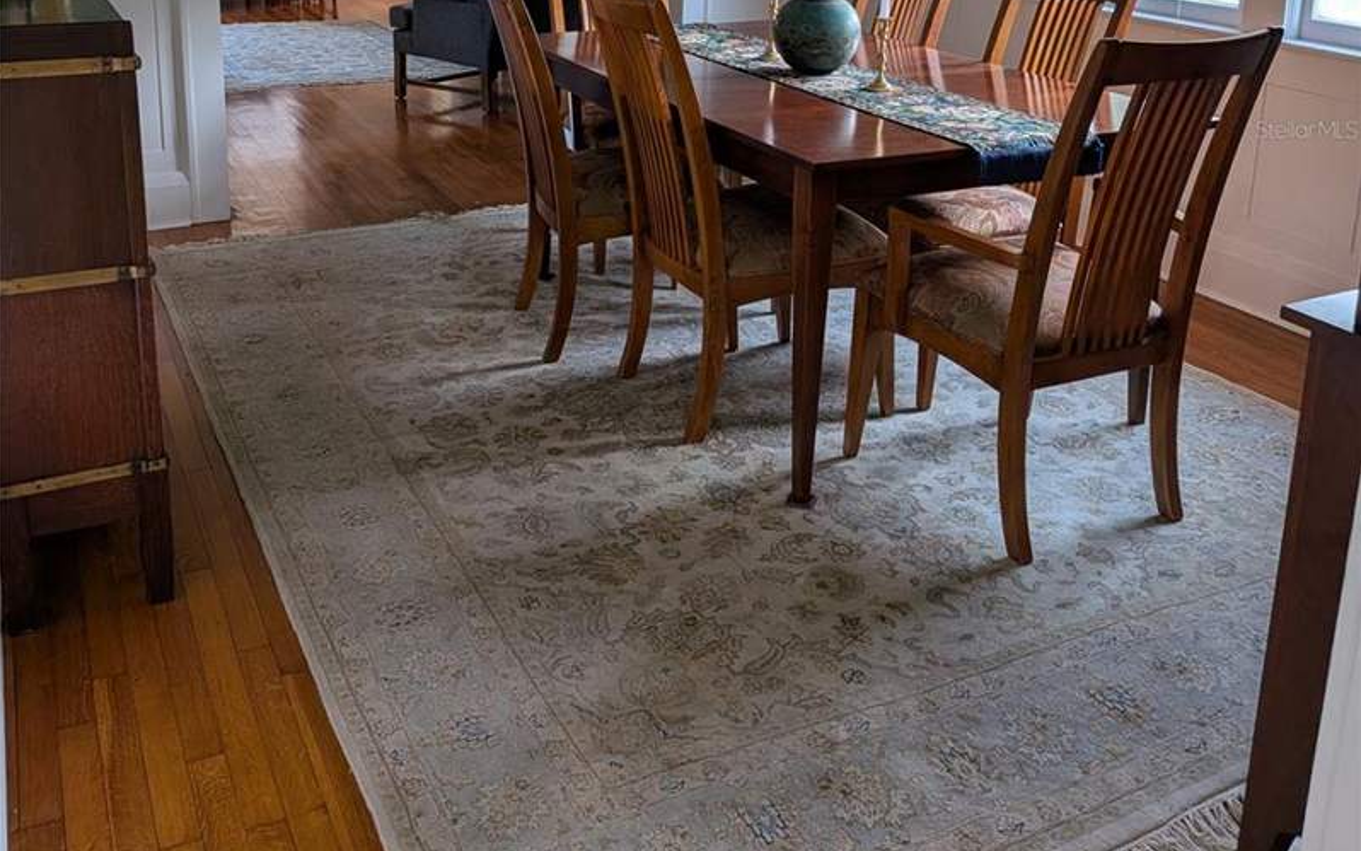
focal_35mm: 34
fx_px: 1261
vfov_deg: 35.6
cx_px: 680
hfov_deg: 56.7
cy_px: 128
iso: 216
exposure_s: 1/120
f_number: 1.7
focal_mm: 4.53
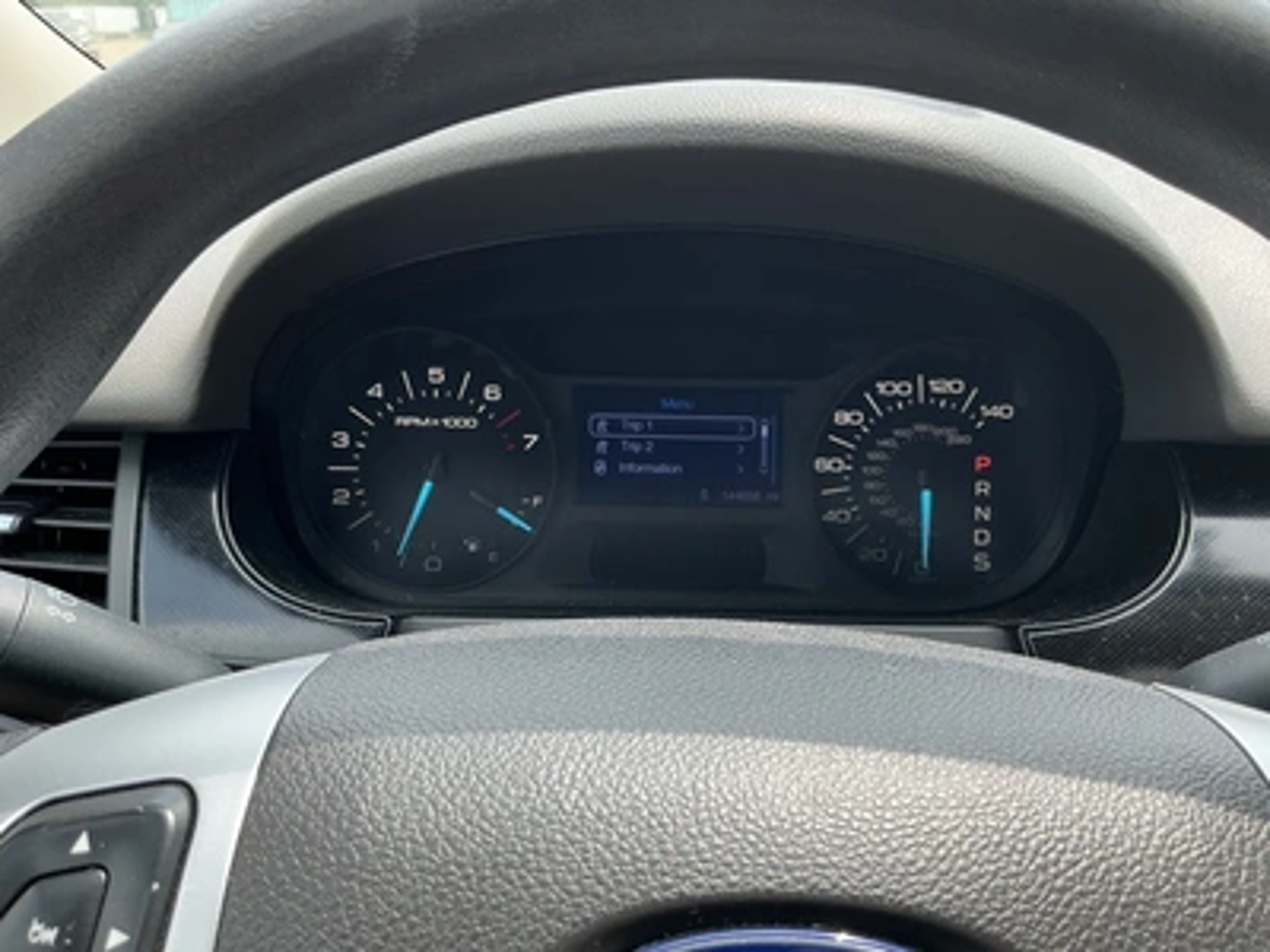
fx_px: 1027
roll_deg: +0.4
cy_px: 476
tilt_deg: -23.0
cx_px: 635
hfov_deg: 63.4
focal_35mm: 28
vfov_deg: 49.7
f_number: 1.8
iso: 20
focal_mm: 3
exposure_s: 1/222
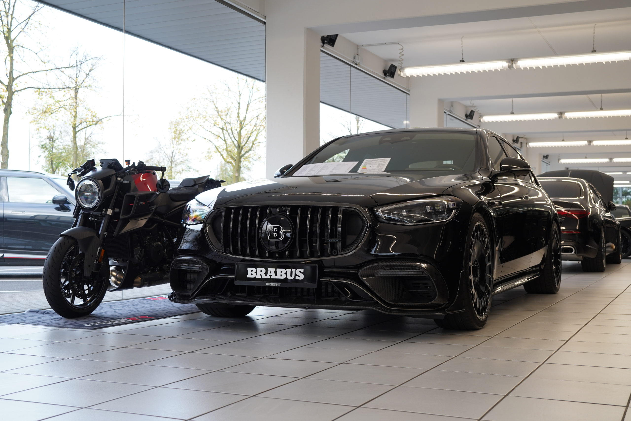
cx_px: 316
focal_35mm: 45
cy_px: 210
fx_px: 789
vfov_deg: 29.9
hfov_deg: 43.6
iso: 500
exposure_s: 1/50
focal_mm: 45
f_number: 5.6
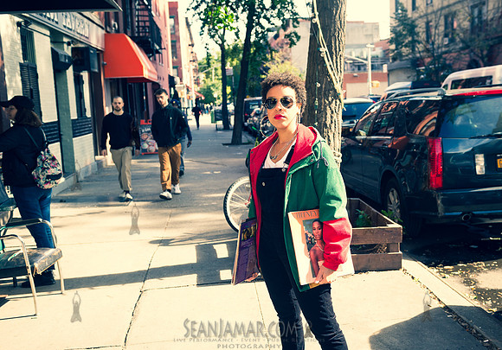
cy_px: 173
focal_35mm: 39
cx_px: 286
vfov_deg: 35.0
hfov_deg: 48.4
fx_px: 557
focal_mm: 35
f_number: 4
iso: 400
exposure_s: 1/400
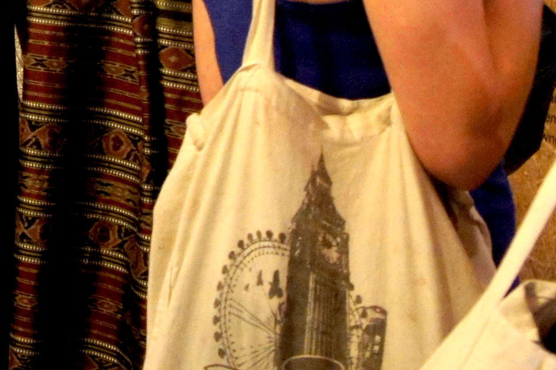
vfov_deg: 9.5
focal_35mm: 137
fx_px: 2112
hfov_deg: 14.3
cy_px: -304
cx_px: -187
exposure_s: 1/40
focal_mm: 25
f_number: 4
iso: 1600
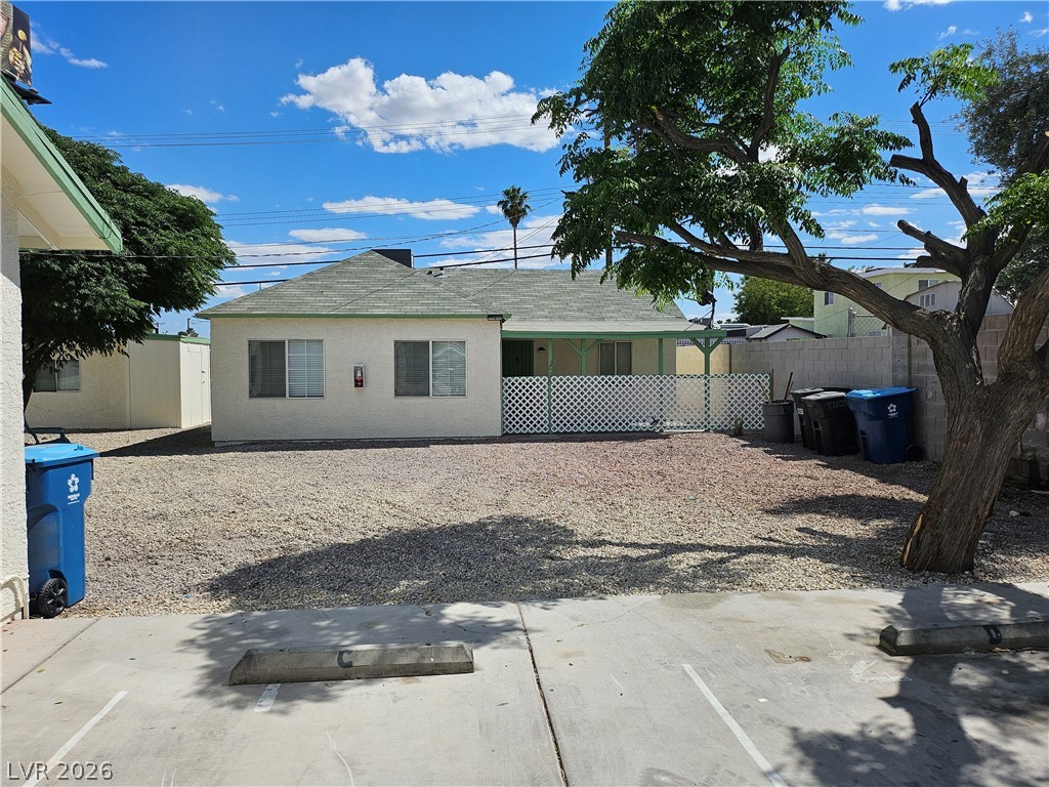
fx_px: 727
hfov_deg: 71.6
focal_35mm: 24
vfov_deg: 56.8
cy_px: 394
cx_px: 524
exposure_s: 1/5702
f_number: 1.8
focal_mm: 5
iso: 50
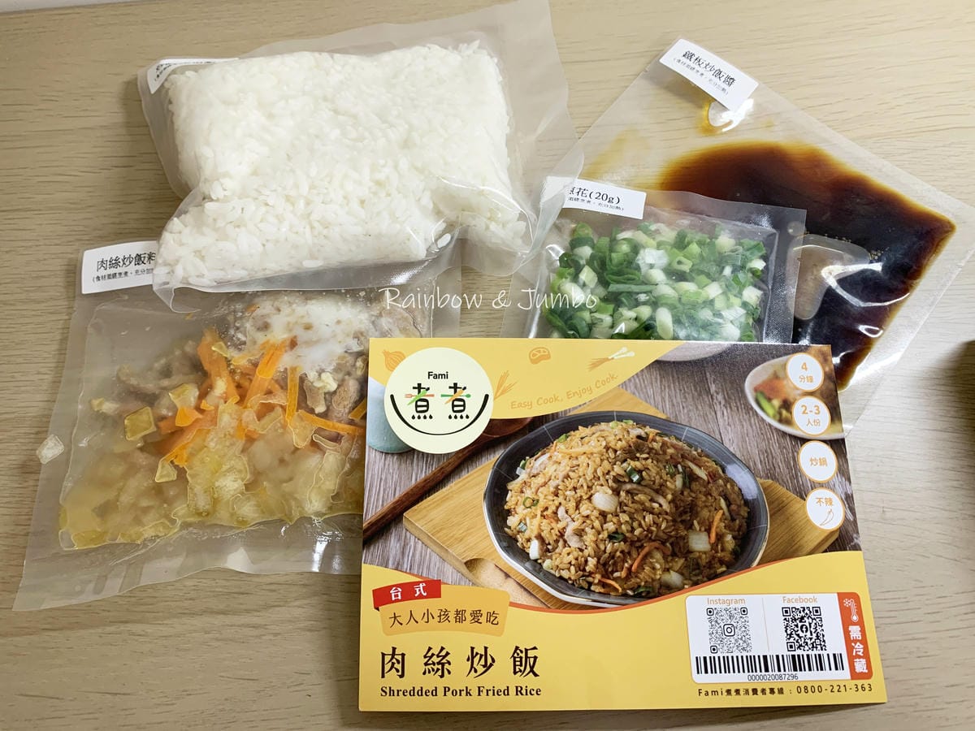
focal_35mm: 26
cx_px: 488
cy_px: 366
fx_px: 732
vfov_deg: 53.1
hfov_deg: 67.3
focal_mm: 4.25
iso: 125
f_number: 1.8
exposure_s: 1/59
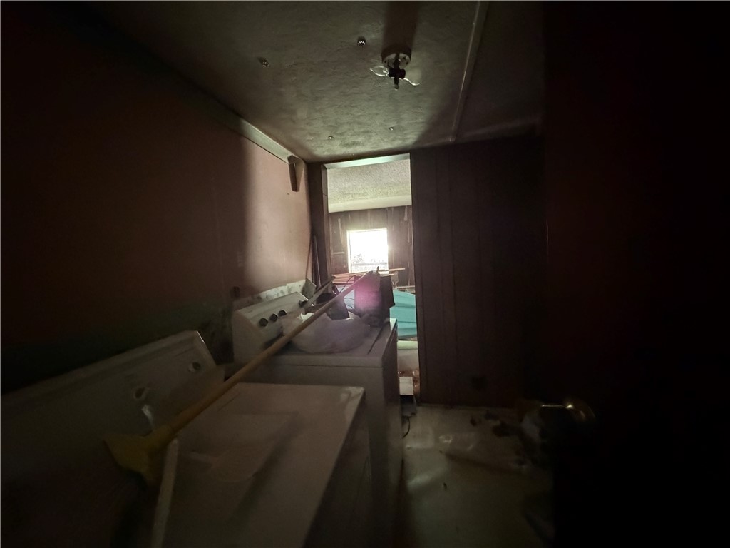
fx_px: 295
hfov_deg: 102.1
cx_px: 365
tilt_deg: -4.6
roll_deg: +3.7
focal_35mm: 14
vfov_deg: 85.7
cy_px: 274
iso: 3200
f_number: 2.2
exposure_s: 1/17
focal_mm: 2.22
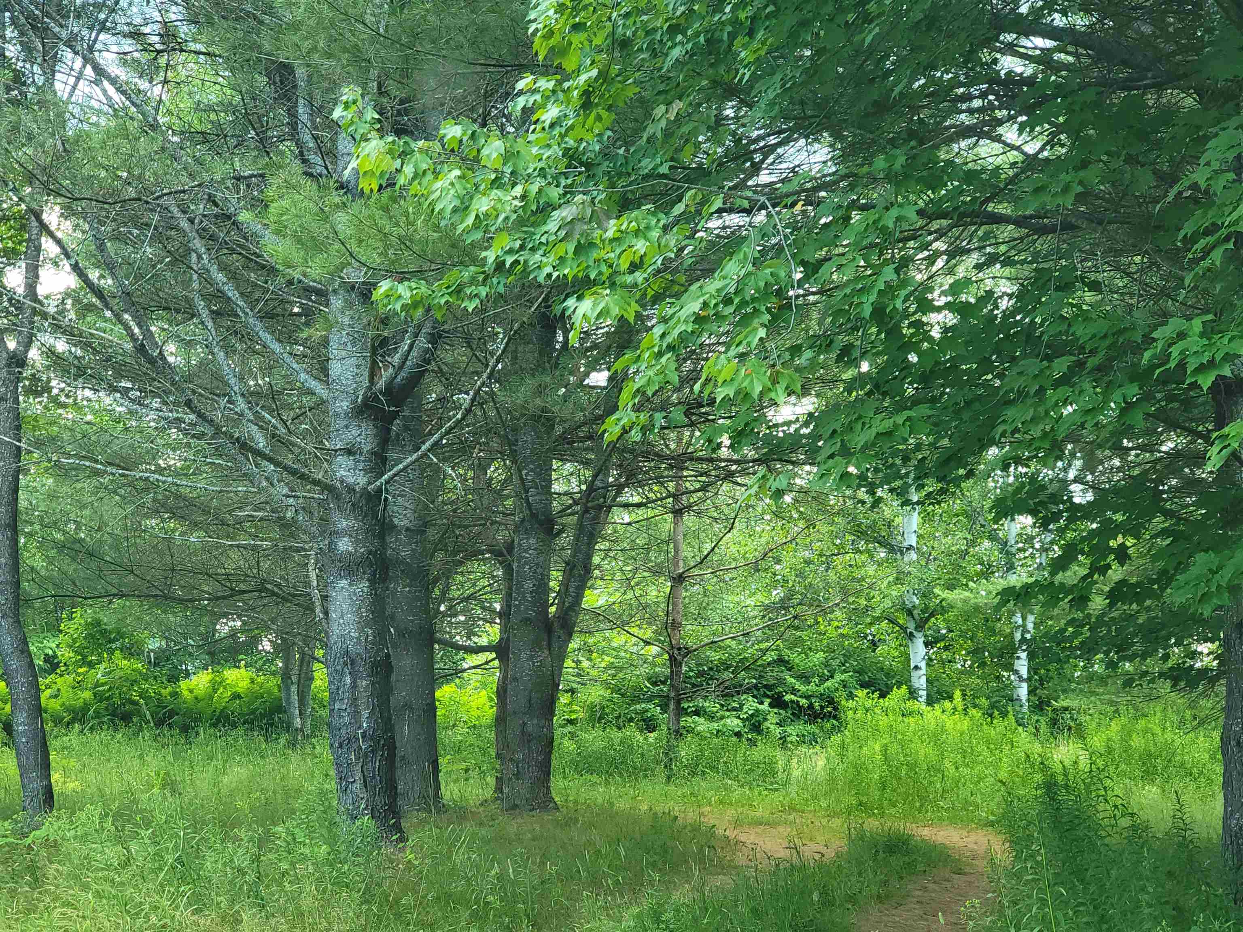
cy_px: 466
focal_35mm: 72
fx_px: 2585
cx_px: 622
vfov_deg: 20.4
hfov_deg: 27.0
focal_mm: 9
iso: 50
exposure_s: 1/60
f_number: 2.4
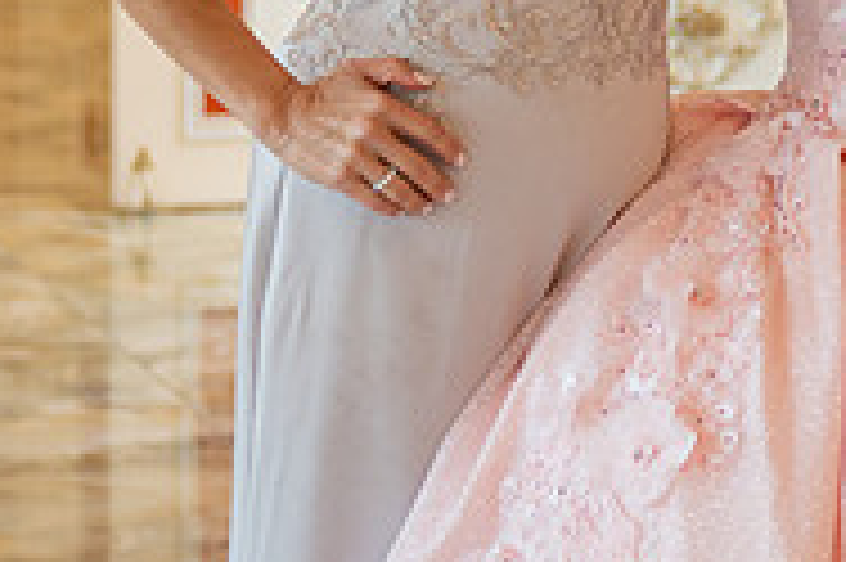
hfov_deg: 10.8
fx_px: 4391
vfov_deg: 7.3
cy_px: -61
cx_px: 989
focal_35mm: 187
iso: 400
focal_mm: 48
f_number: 2.8
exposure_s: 1/100
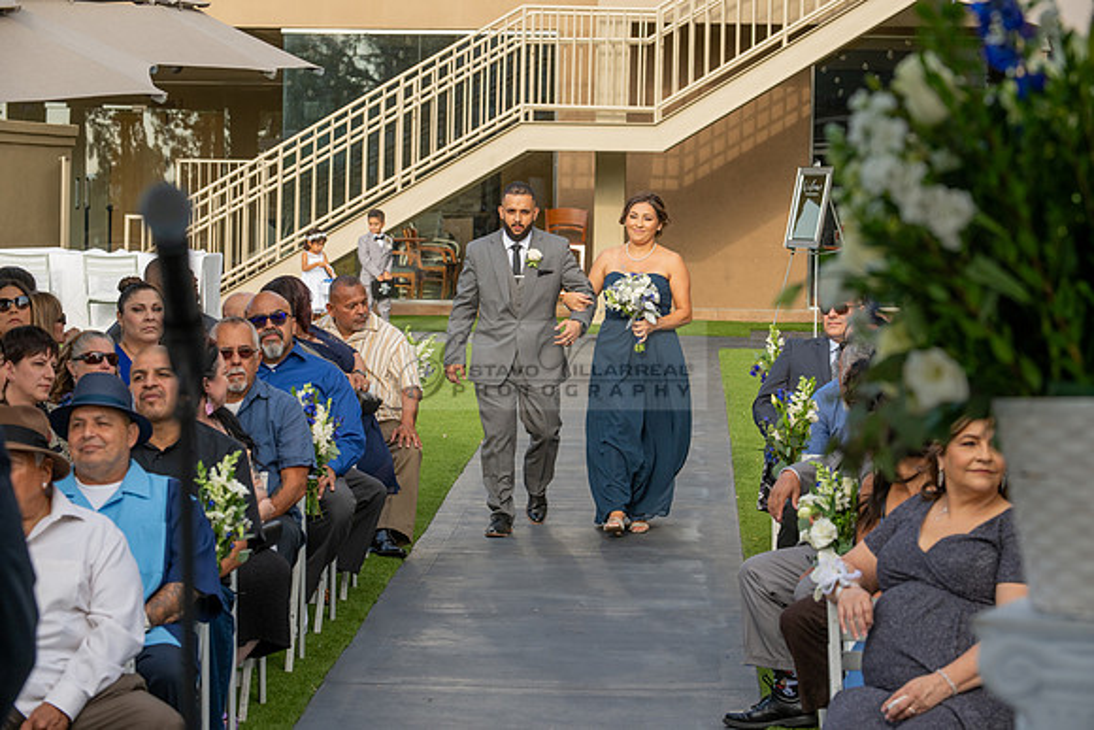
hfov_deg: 19.5
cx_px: 547
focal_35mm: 105
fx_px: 3191
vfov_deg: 13.0
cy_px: 365
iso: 400
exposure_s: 1/400
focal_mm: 105
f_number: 6.3
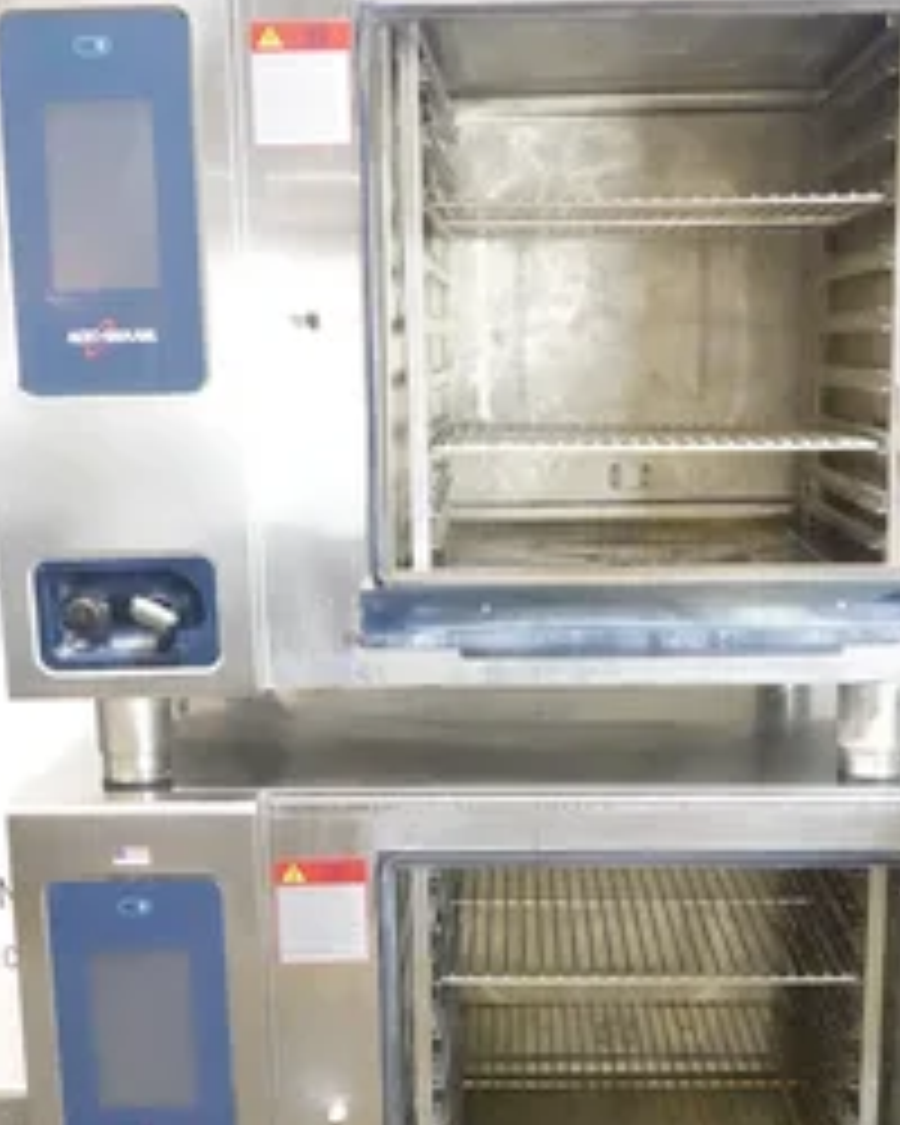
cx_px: 502
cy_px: 738
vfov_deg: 34.5
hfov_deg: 28.1
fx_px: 1798
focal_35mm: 54
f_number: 5.6
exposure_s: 1/30
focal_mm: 13.29
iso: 6400
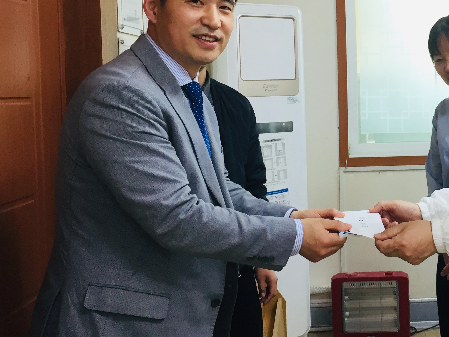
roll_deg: +0.7
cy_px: 103
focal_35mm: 55
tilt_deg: -1.6
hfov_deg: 33.3
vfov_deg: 26.4
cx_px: 394
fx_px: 713
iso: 40
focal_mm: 4.15
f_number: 2.2
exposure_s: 1/30
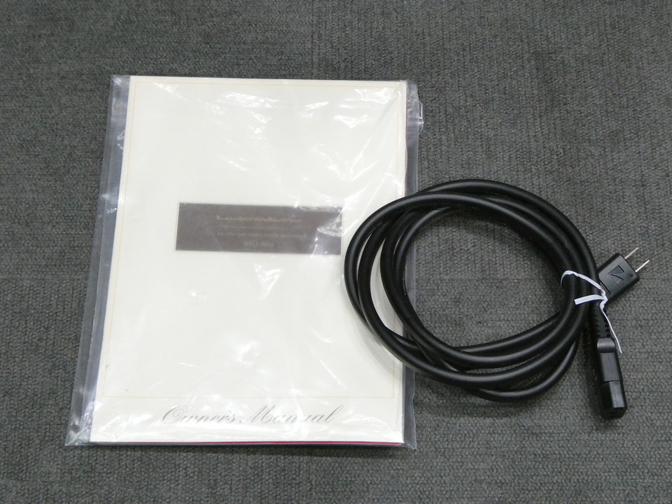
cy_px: 252
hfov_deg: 24.7
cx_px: 336
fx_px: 1534
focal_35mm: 79
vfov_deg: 18.7
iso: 1000
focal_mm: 14.1
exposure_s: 1/80
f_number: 4.7
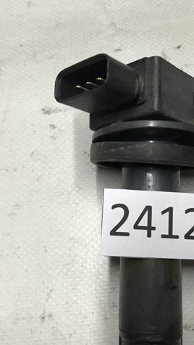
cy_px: 172
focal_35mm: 41
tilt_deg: -73.3
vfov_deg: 49.4
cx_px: 128
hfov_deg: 28.9
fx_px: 375
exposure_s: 1/33
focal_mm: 3.99
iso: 25
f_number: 1.8
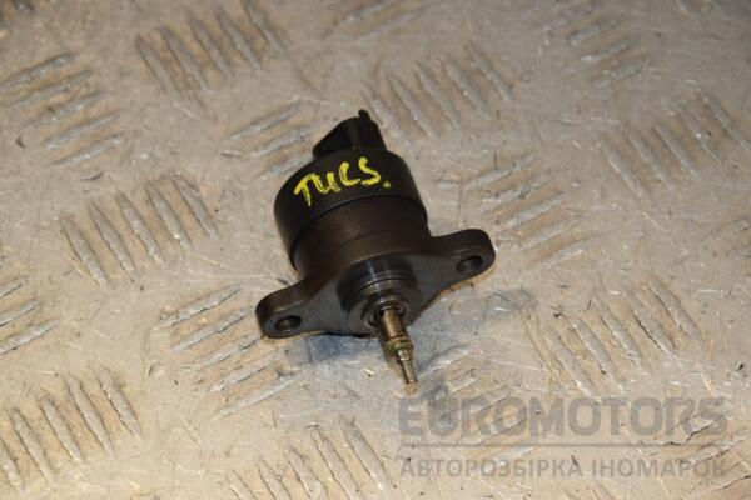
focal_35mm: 158
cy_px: 250
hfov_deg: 13.0
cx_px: 376
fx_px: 3285
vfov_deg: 8.7
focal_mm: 105
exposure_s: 1/200
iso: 800
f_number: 8
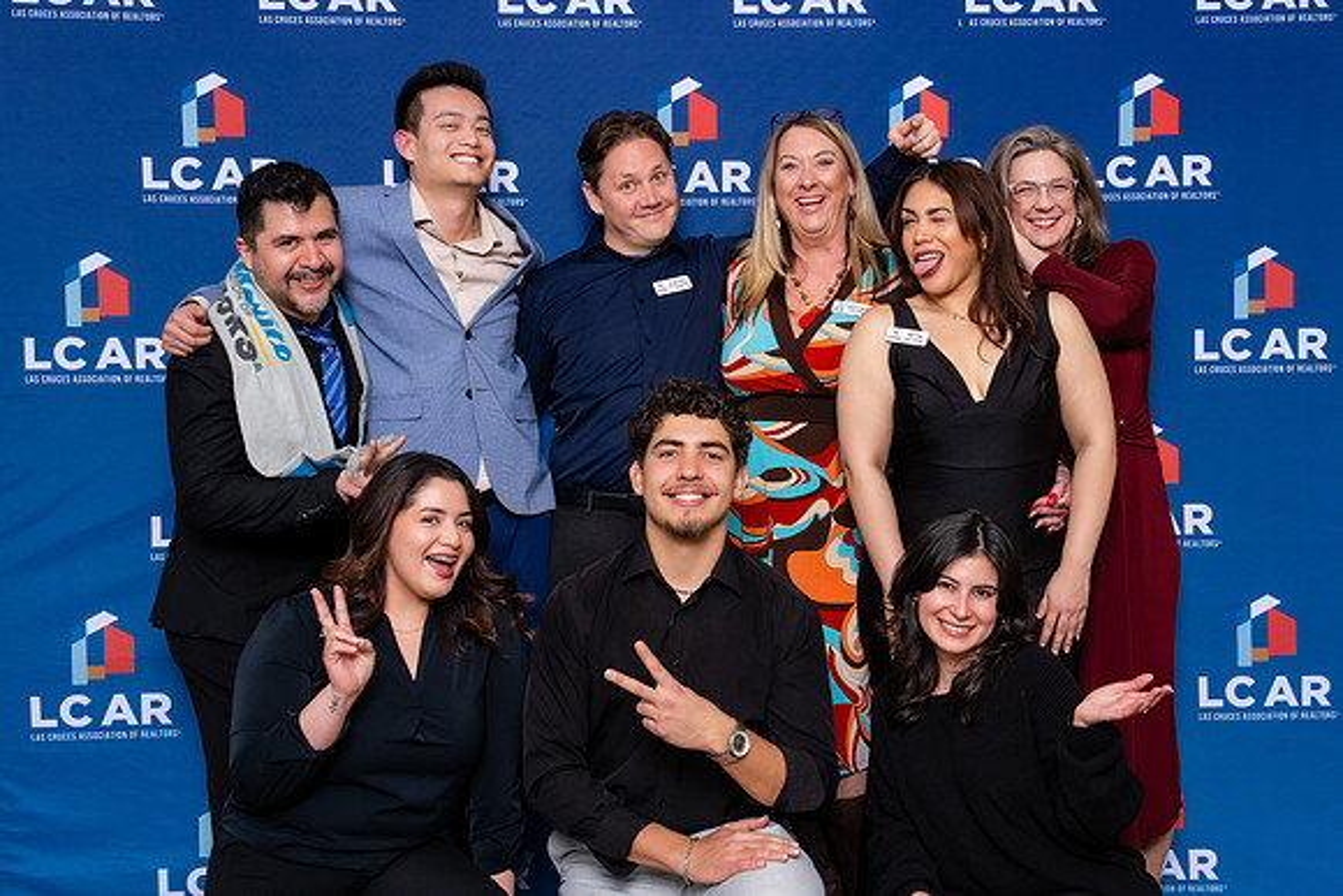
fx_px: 1935
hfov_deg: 38.2
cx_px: 769
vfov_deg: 26.1
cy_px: 500
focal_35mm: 52
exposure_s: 1/200
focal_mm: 33
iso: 500
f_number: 5.6
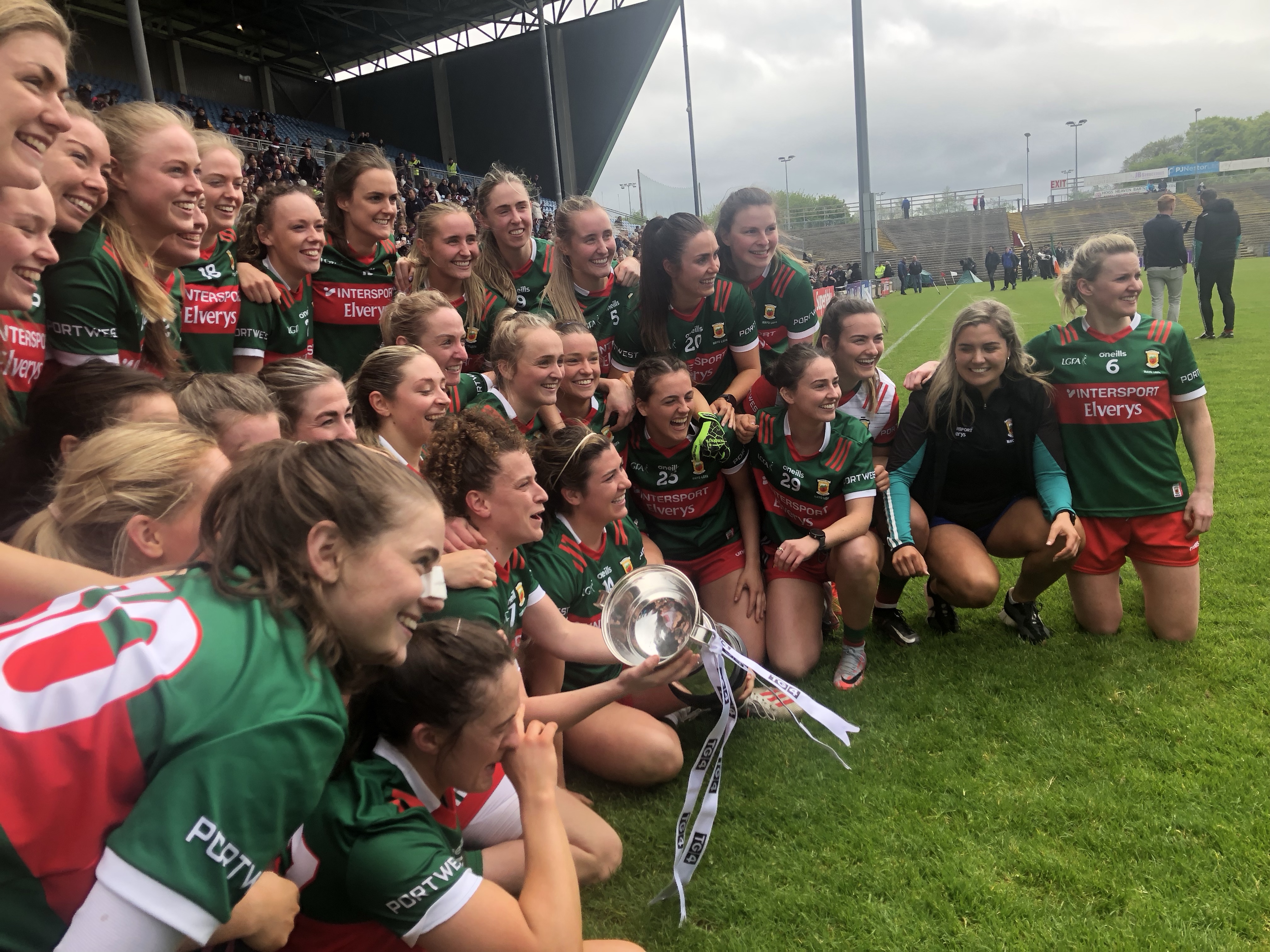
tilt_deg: -12.5
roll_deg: +3.2
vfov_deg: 49.7
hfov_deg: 63.4
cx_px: 635
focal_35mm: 28
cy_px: 476
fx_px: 1027
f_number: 1.8
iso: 20
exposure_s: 1/342
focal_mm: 3.99
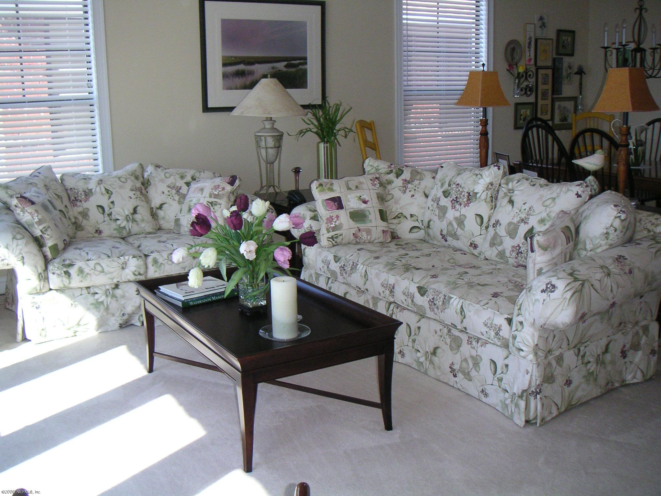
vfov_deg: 38.7
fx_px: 707
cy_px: 248
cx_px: 330
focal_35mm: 37
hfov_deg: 50.1
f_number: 2.8
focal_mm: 5.7
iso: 160
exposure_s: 1/180
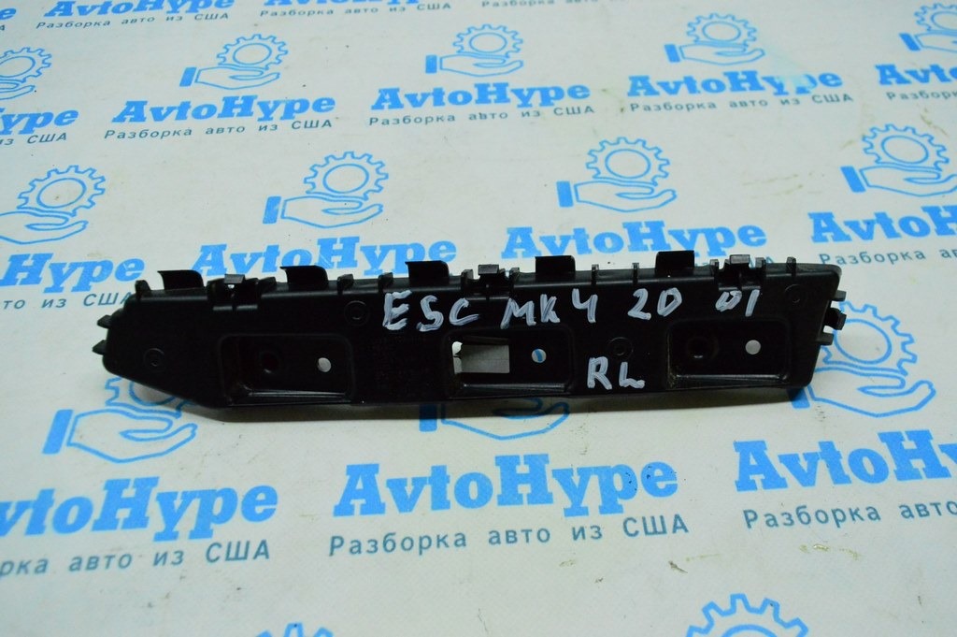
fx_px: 717
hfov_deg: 67.4
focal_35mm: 27
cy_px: 318
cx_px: 478
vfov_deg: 47.9
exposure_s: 1/640
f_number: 6.3
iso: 6400
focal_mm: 18
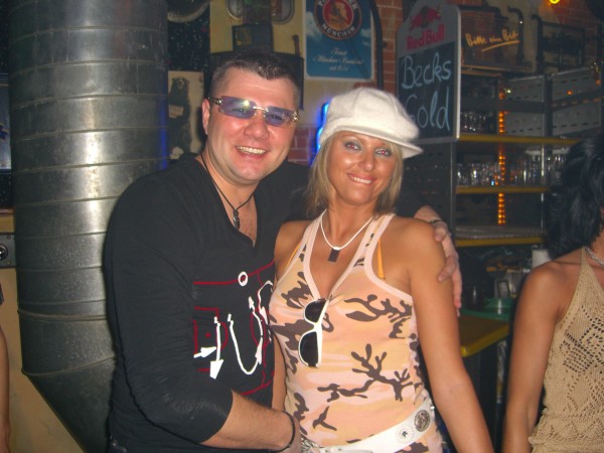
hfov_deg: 49.0
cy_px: 226
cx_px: 302
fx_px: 663
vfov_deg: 37.7
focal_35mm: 38
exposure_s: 1/60
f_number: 2.8
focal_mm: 7.9
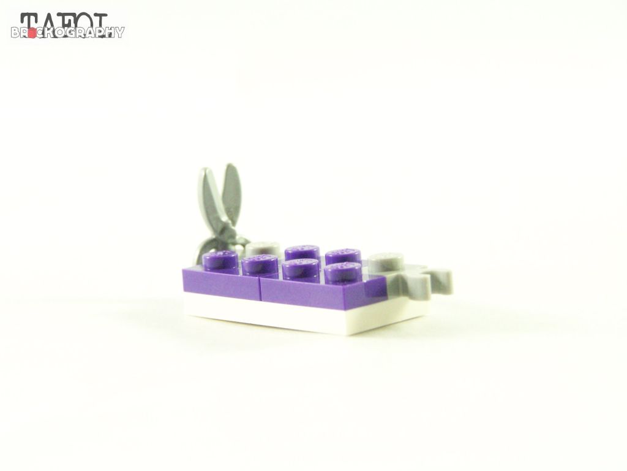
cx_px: 314
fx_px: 2119
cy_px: 236
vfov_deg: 12.7
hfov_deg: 16.8
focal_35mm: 117
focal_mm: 19.4
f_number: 3.6
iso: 400
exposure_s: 1/60
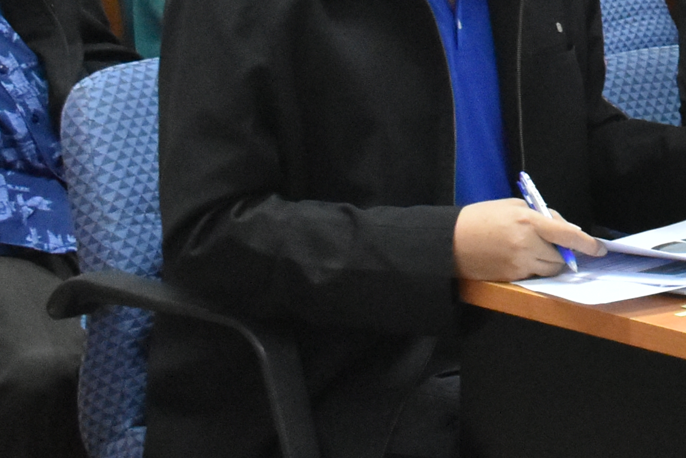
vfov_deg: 9.7
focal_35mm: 138
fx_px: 2630
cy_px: -172
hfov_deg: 13.3
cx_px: 1260
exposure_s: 1/125
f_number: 5.6
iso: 2500
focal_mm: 20
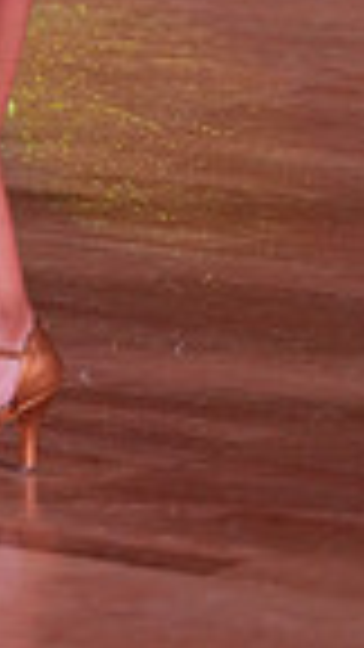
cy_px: -598
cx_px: -290
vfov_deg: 4.8
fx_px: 7601
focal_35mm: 443
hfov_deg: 2.7
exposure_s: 1/800
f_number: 2.8
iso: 1600
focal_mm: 105
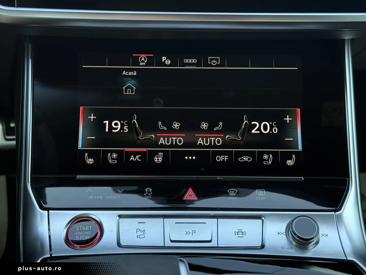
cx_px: 183
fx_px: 508
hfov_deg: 39.7
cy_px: 138
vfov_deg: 30.3
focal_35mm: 48
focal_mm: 6.76
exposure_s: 1/168
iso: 200
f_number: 1.78
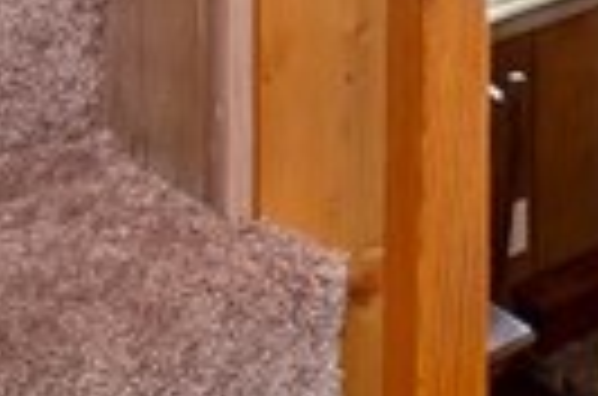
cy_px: -790
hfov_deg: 14.7
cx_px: 1286
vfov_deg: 9.7
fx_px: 1790
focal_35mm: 108
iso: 400
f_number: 8
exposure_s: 1/20
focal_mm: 14
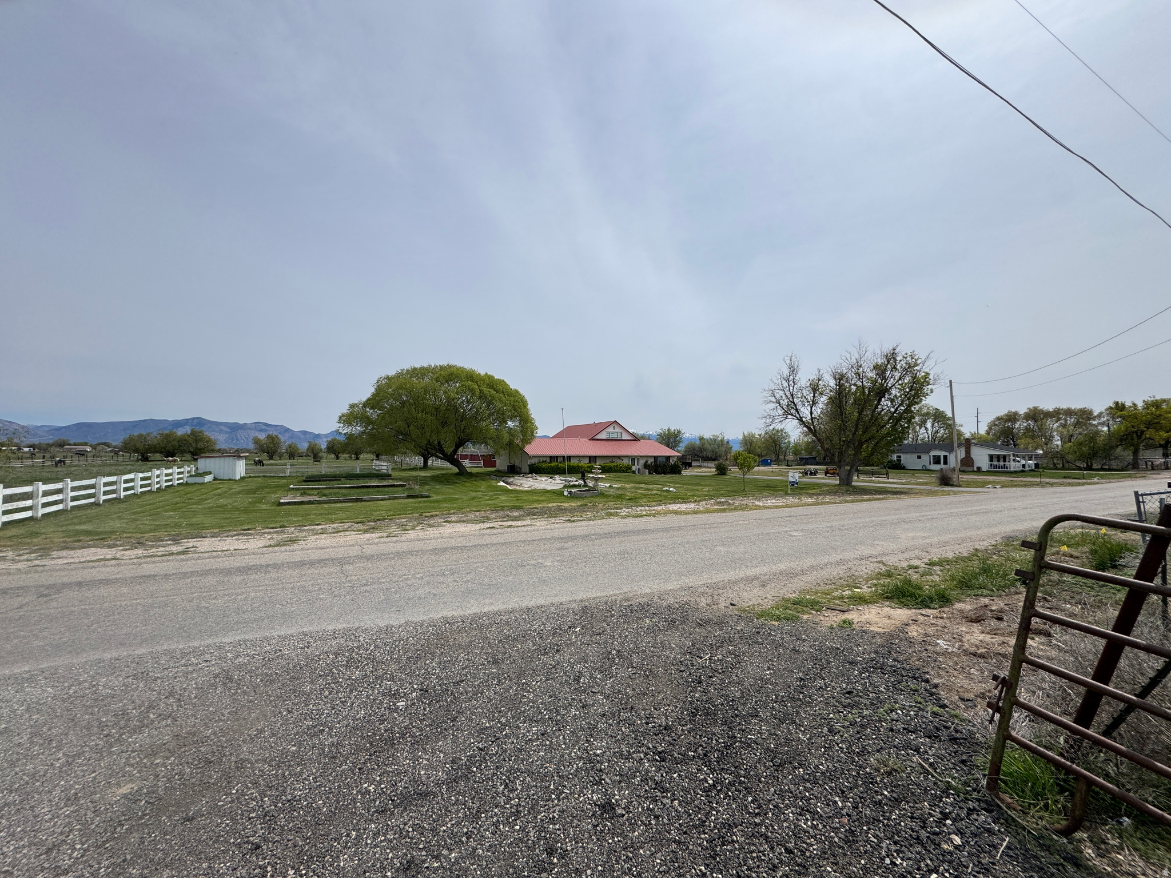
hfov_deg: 102.1
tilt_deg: +0.0
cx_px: 586
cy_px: 439
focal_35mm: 14
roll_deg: +0.5
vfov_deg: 85.7
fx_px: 474
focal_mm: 2.22
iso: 32
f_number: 2.2
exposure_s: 1/3906
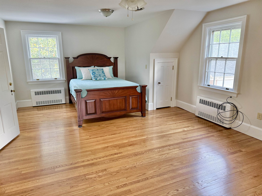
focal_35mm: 24
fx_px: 182
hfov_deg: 71.6
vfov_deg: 56.8
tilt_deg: -14.2
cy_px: 98
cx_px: 131
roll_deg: +0.3
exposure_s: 1/120
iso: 320
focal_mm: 6.76
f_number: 1.78
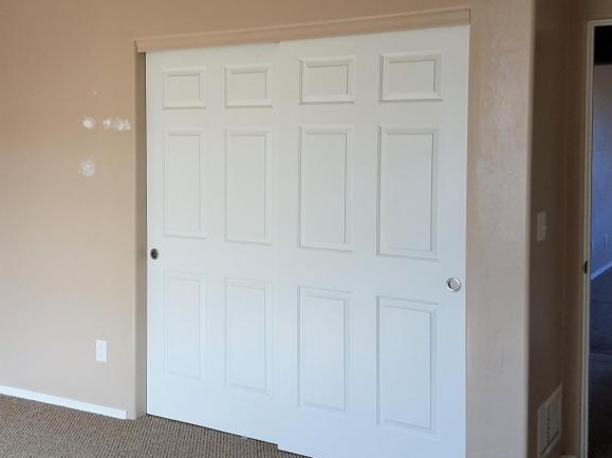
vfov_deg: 31.4
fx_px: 813
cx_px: 238
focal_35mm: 46
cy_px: 174
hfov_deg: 41.0
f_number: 1.7
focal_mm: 4.2
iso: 40
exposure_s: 1/50
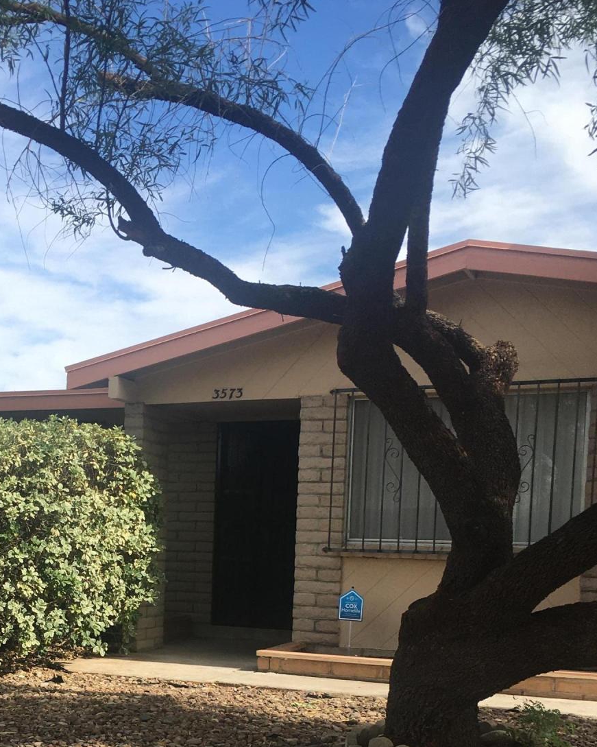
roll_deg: -0.8
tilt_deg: -2.1
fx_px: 1149
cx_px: 112
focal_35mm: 52
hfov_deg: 28.5
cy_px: 637
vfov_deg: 34.5
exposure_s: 1/986
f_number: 2.2
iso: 25
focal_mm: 4.15
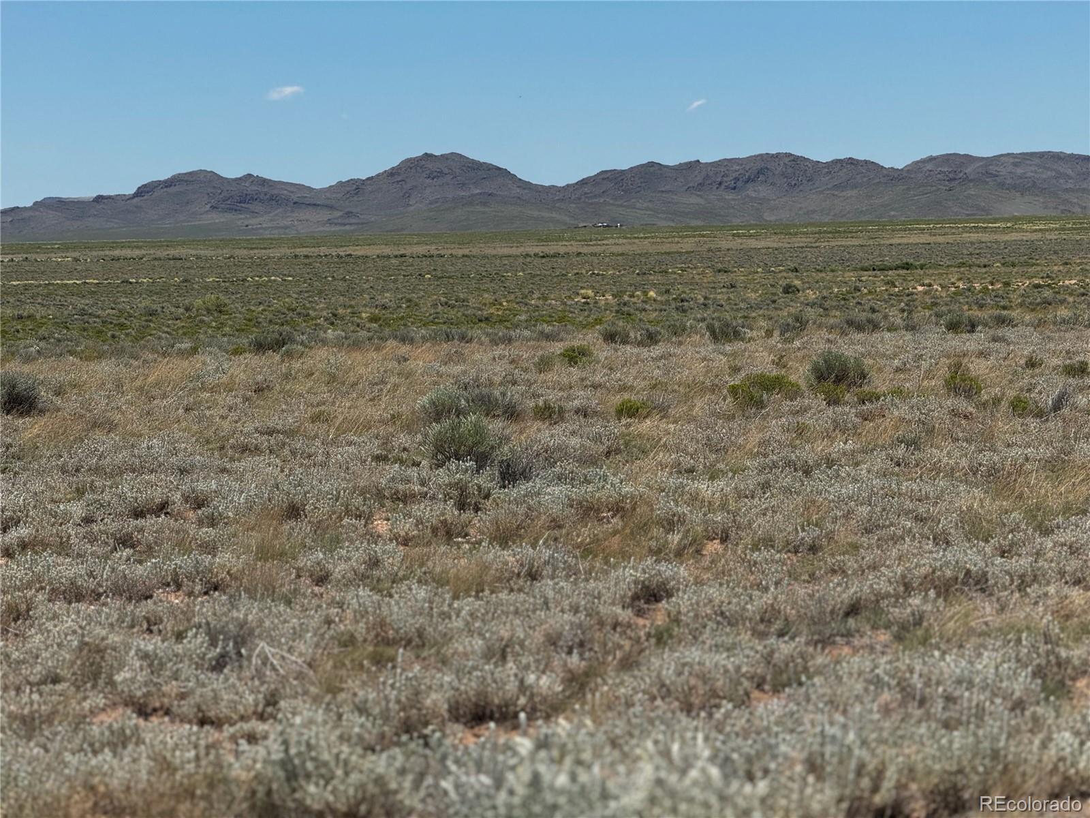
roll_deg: +1.0
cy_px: 409
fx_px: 3779
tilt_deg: -2.5
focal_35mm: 120
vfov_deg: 12.3
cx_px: 545
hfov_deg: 16.4
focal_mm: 15.66
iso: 50
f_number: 2.8
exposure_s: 1/1818
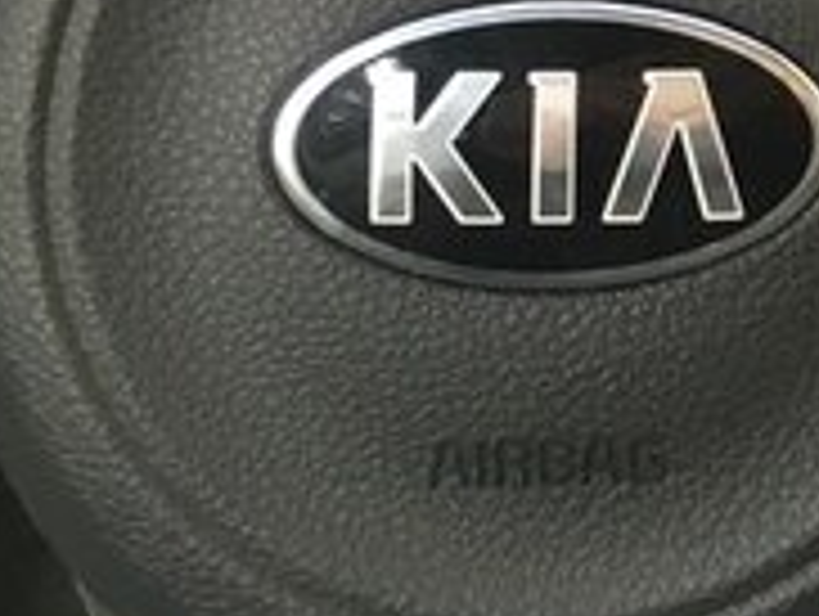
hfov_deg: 17.4
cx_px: 1094
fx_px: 2488
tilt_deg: -25.8
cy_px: -438
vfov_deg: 13.0
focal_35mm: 105
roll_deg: -0.1
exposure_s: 1/33
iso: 50
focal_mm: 4.15
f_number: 2.2
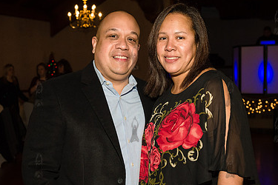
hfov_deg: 31.0
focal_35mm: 65
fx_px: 502
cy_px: 129
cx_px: 134
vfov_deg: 20.8
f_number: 5
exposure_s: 1/400
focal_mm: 42
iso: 1600
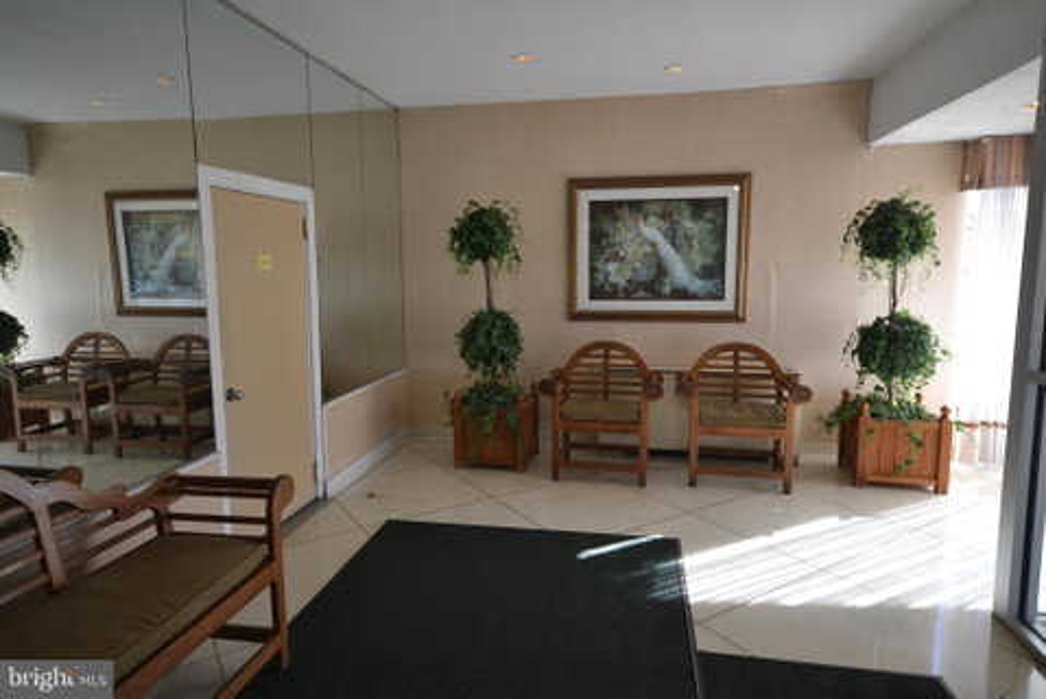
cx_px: 523
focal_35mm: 21
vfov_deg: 59.6
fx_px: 611
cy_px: 350
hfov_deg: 81.2
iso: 400
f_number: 5
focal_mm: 14
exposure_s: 1/100
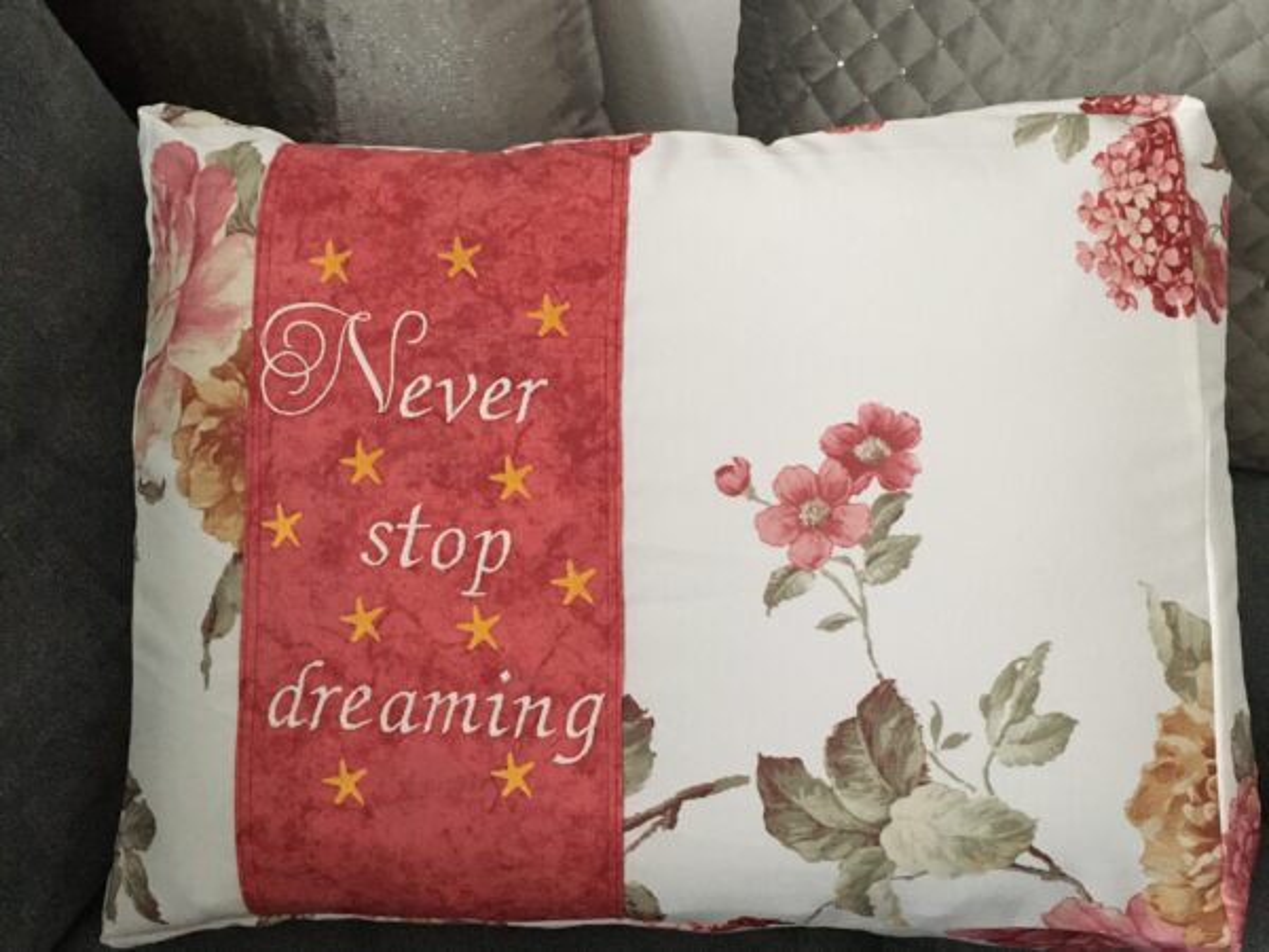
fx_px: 1063
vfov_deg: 48.2
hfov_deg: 61.7
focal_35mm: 29
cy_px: 476
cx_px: 634
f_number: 2.2
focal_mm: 4.15
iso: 250
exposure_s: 1/17
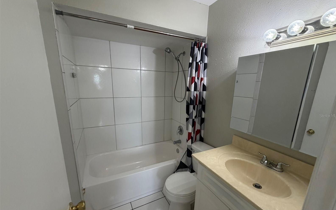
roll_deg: -0.4
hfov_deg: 101.5
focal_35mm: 15
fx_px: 137
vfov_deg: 74.6
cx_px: 170
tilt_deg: -13.7
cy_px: 116
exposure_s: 1/120
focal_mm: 2.22
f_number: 2.2
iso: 250
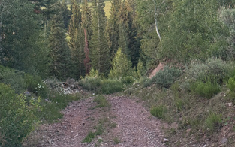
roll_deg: +4.3
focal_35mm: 78
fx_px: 500
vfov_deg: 16.6
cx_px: 117
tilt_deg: -6.8
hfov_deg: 26.5
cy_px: 20
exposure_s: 1/60
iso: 125
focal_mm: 6.76
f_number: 1.78
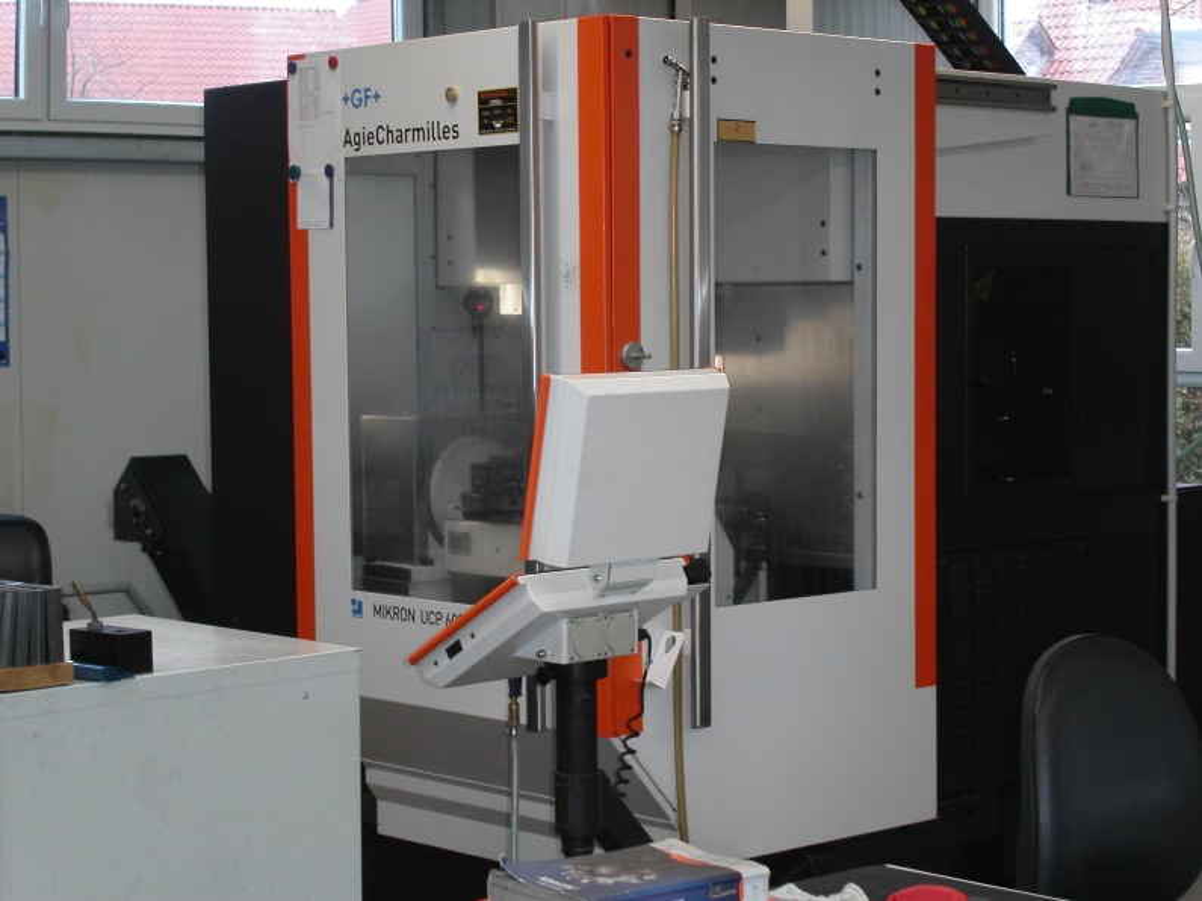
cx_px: 601
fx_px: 2604
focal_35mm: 75
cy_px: 450
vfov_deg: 19.6
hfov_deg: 26.0
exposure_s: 1/60
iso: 117
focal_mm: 15.4
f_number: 4
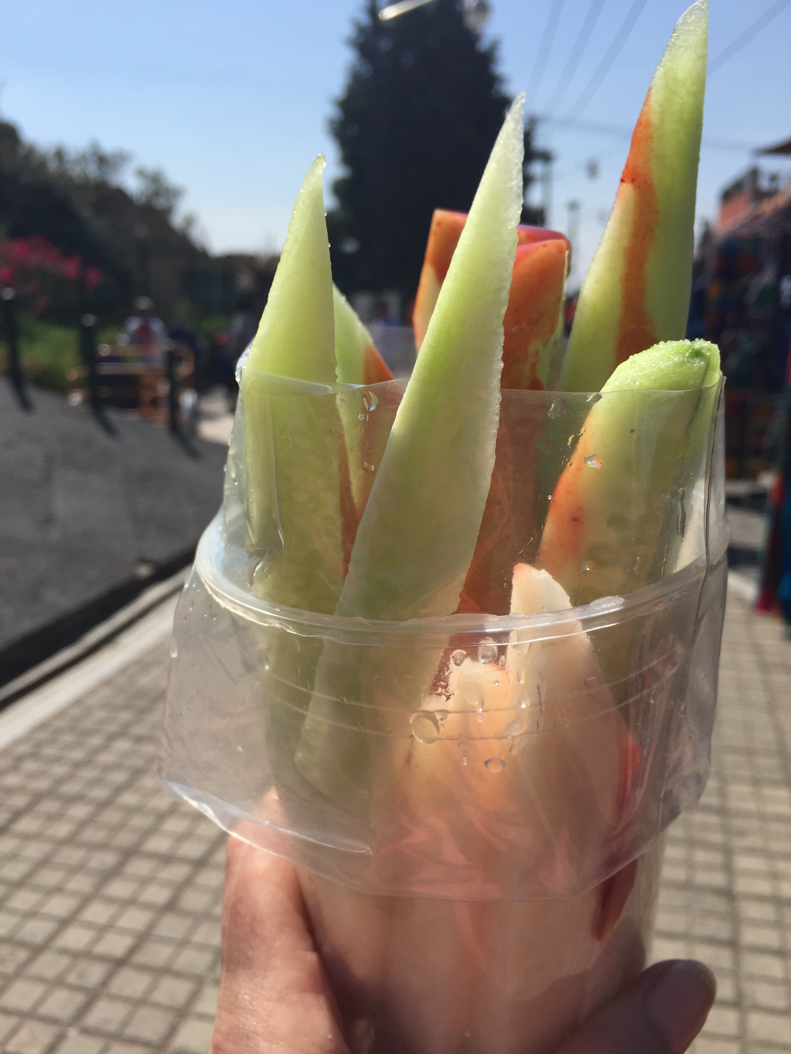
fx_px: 884
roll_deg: -0.8
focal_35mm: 29
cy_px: 527
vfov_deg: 61.7
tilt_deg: -13.4
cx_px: 396
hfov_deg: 48.2
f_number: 2.2
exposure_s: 1/3300
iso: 32
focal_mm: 4.15
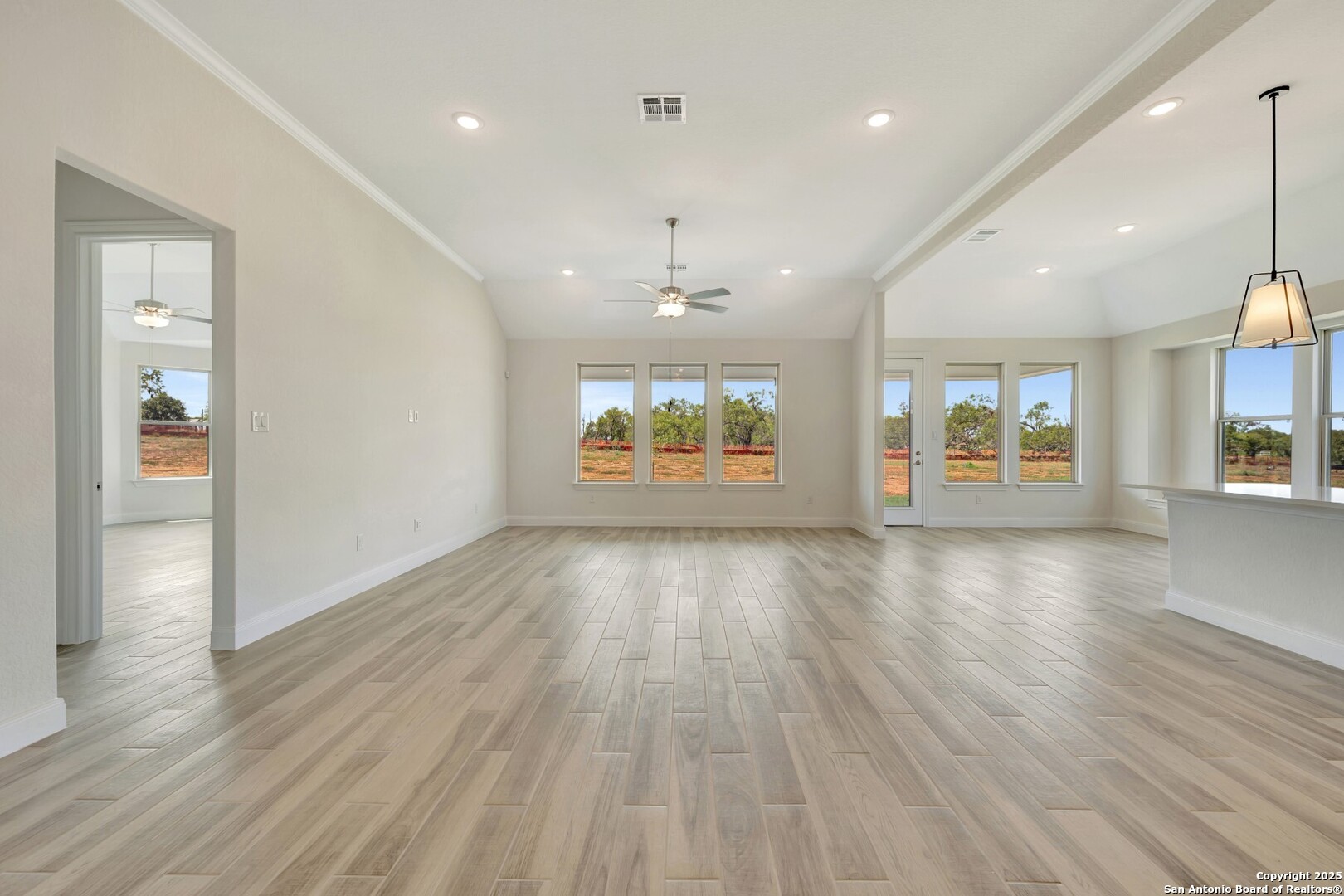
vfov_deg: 81.2
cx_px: 672
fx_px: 523
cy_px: 448
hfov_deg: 104.3
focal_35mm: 14
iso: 100
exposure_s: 1/8
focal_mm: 14
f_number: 9
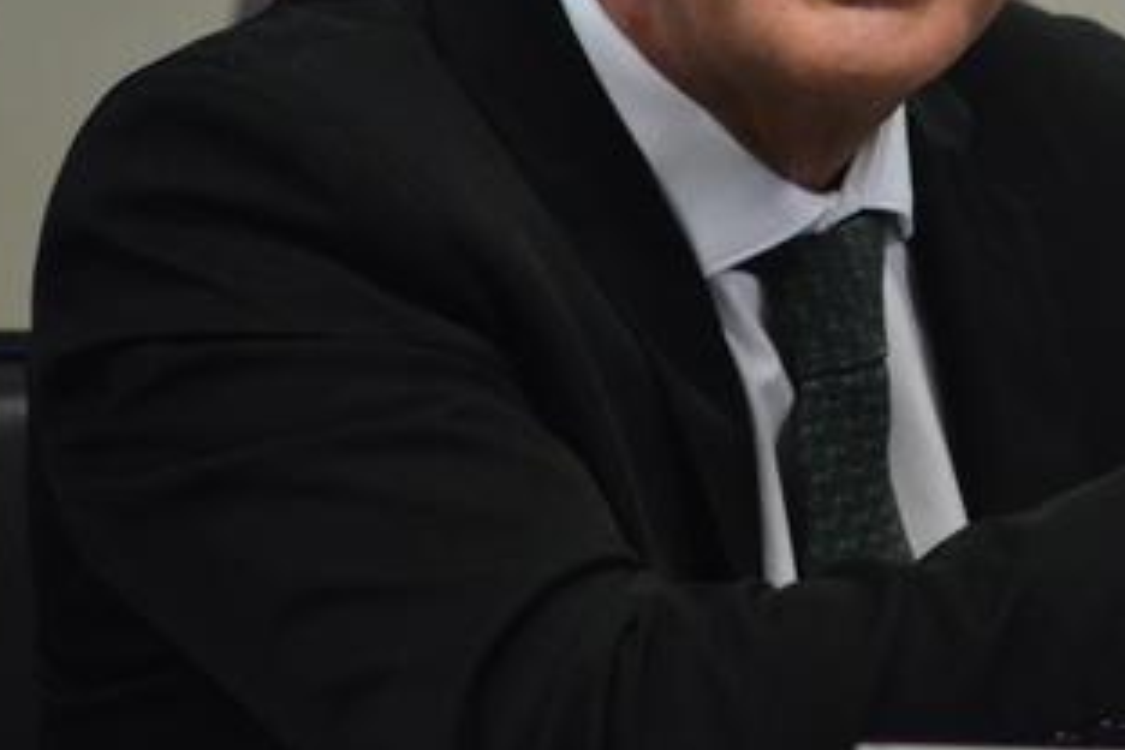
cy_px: -20
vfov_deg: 2.0
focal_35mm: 704
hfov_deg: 2.9
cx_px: 919
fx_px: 21998
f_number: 4
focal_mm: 210
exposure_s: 1/250
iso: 2500
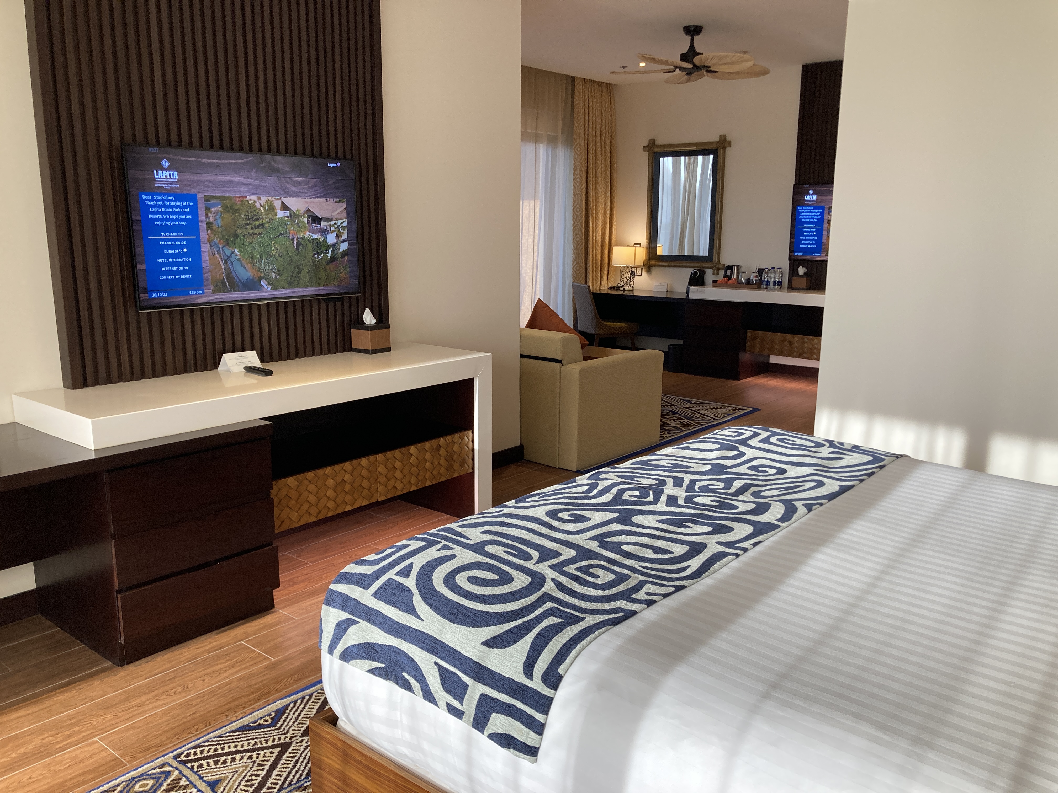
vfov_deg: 49.7
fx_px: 856
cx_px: 529
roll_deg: -0.1
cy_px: 396
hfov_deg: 63.4
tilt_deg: -10.5
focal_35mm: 28
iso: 64
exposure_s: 1/100
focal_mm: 3.99
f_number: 1.8
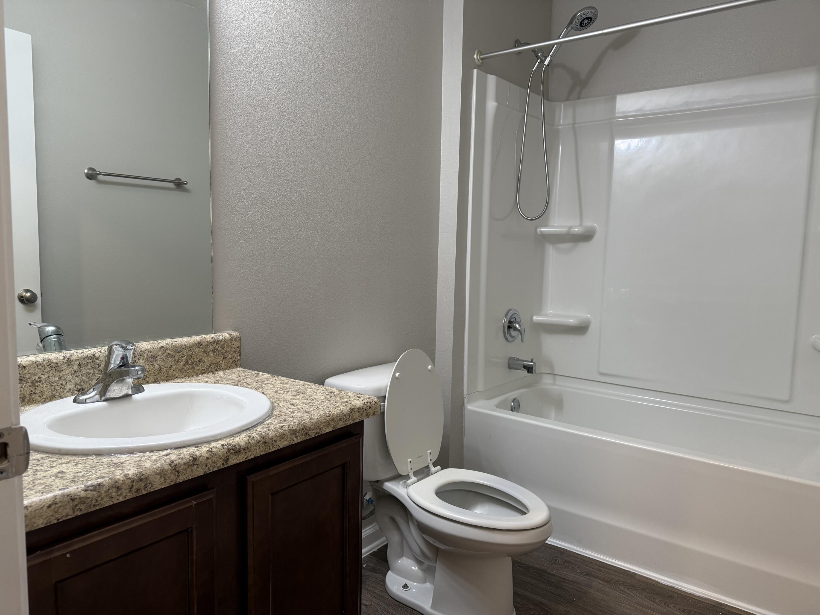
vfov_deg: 56.8
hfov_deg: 71.6
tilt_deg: -4.7
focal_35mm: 24
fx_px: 569
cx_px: 410
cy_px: 308
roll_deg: -1.2
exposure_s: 1/60
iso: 160
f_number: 1.78
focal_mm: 6.76
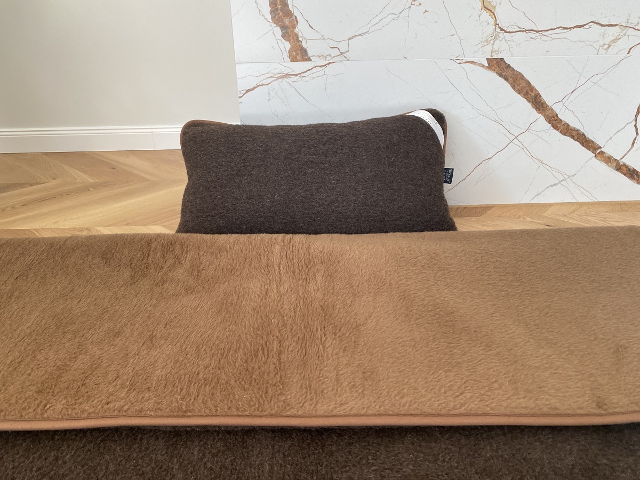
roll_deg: +0.4
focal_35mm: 26
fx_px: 481
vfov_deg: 53.1
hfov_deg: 67.3
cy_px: 240
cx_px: 320
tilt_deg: -25.9
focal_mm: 4.25
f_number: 1.8
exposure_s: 1/117
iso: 125
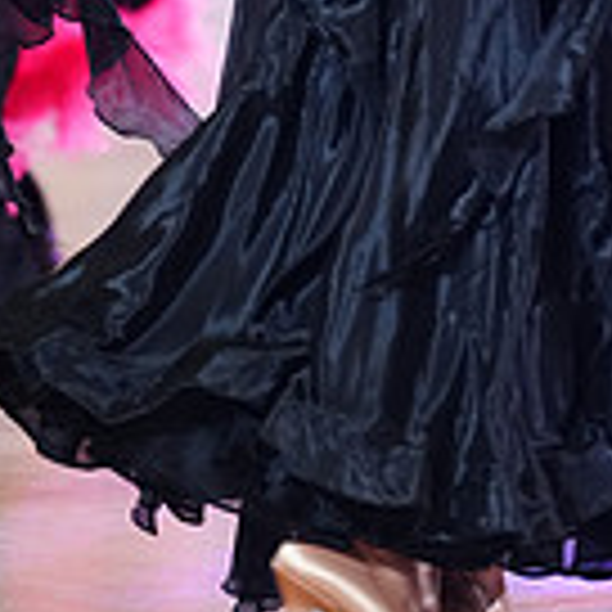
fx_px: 12761
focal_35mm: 638
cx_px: 493
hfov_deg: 2.7
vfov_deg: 2.7
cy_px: -333
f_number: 2.8
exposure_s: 1/400
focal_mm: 176
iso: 2000
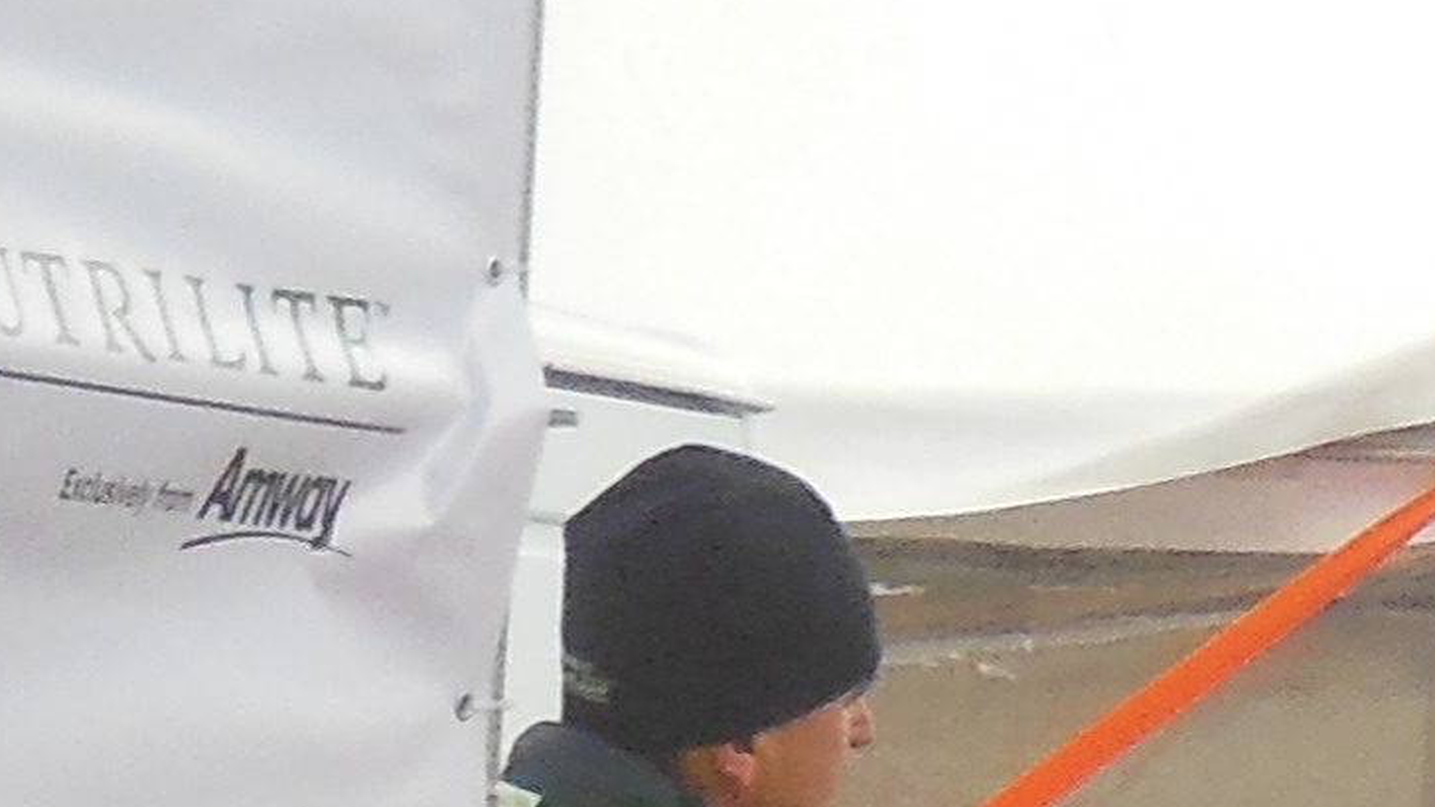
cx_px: -497
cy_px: 2449
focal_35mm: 456
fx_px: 17352
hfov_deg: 4.7
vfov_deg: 2.6
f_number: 4.3
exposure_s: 1/250
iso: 200
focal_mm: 11.7
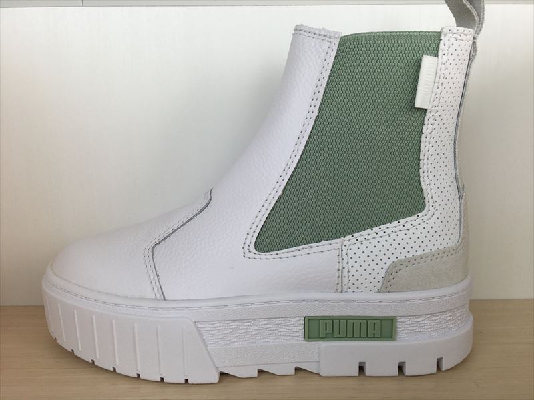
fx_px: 447
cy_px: 200
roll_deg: +1.2
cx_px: 267
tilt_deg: -9.1
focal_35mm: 29
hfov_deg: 61.7
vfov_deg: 48.2
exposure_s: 1/264
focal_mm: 4.15
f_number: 2.2
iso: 25
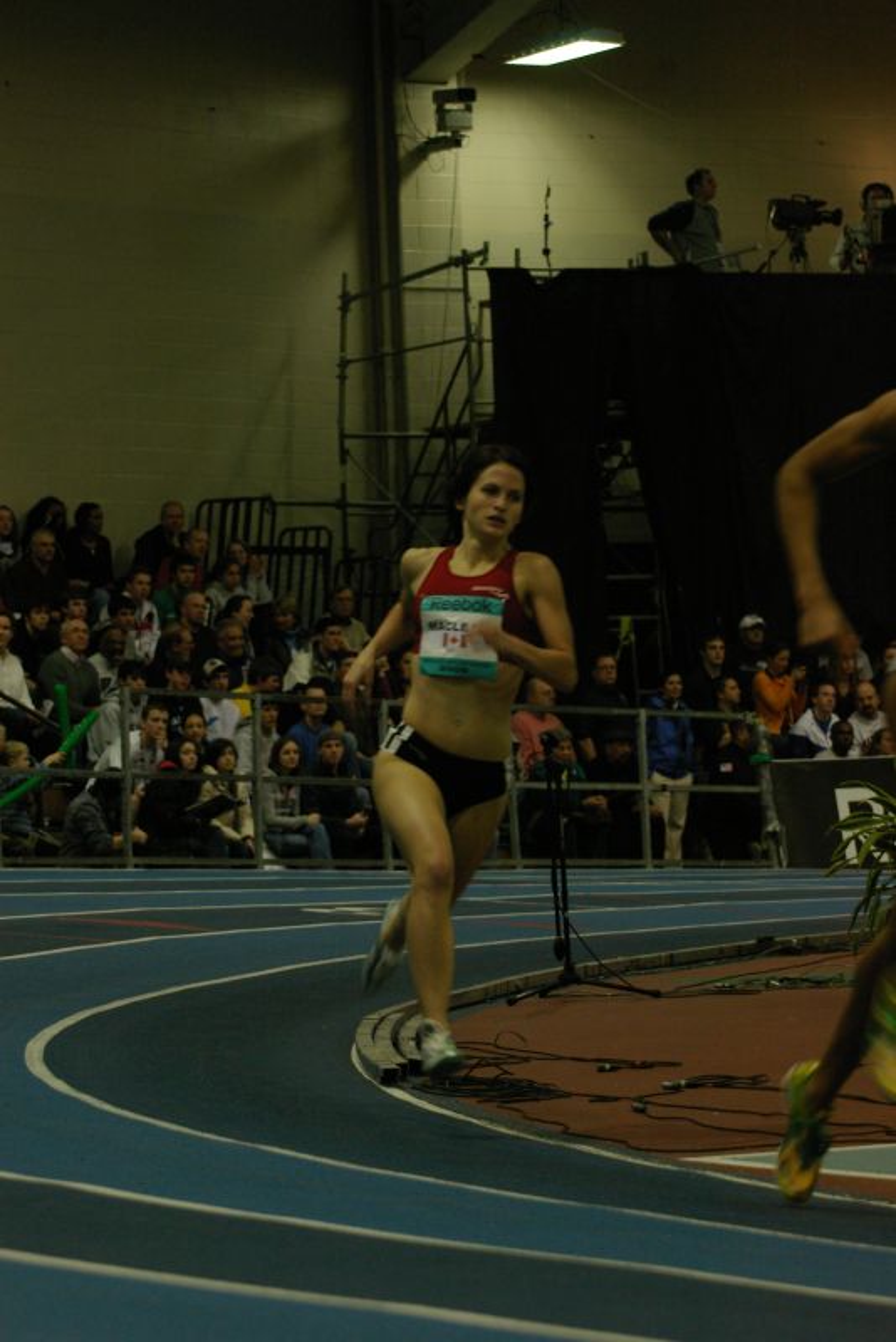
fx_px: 5483
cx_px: 448
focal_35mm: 147
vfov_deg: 14.0
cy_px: 671
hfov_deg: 9.3
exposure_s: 1/125
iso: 800
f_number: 6.3
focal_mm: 98
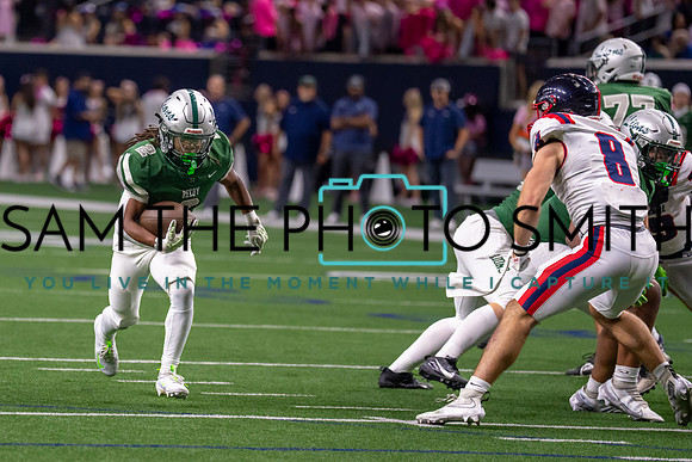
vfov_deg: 4.7
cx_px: 133
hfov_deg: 7.1
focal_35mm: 291
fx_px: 5596
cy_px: 196
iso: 2500
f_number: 2.8
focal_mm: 178
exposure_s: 1/1000
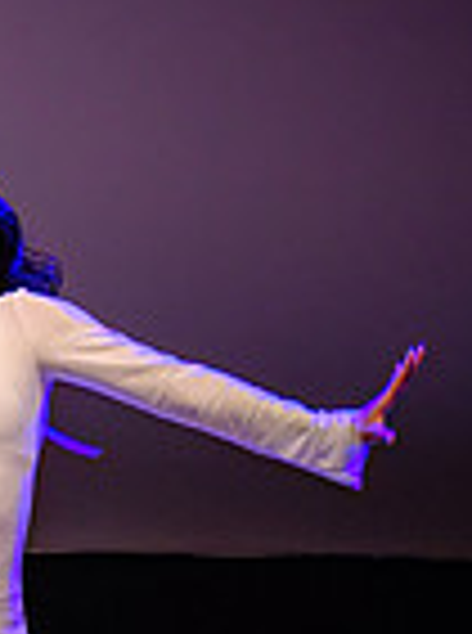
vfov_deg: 8.9
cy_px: 399
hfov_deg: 6.4
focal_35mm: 224
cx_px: -534
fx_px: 4091
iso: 1600
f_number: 2.8
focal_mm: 52
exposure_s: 1/200
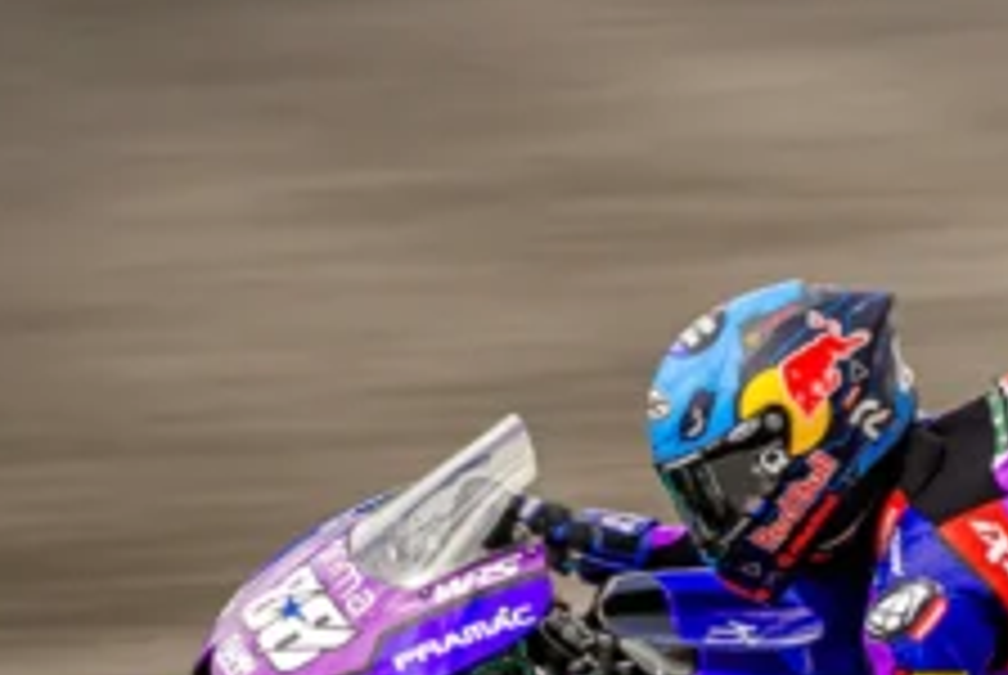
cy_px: 896
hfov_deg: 1.5
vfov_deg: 1.0
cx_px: 738
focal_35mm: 1337
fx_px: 37485
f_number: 2.8
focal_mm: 400
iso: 160
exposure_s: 1/250
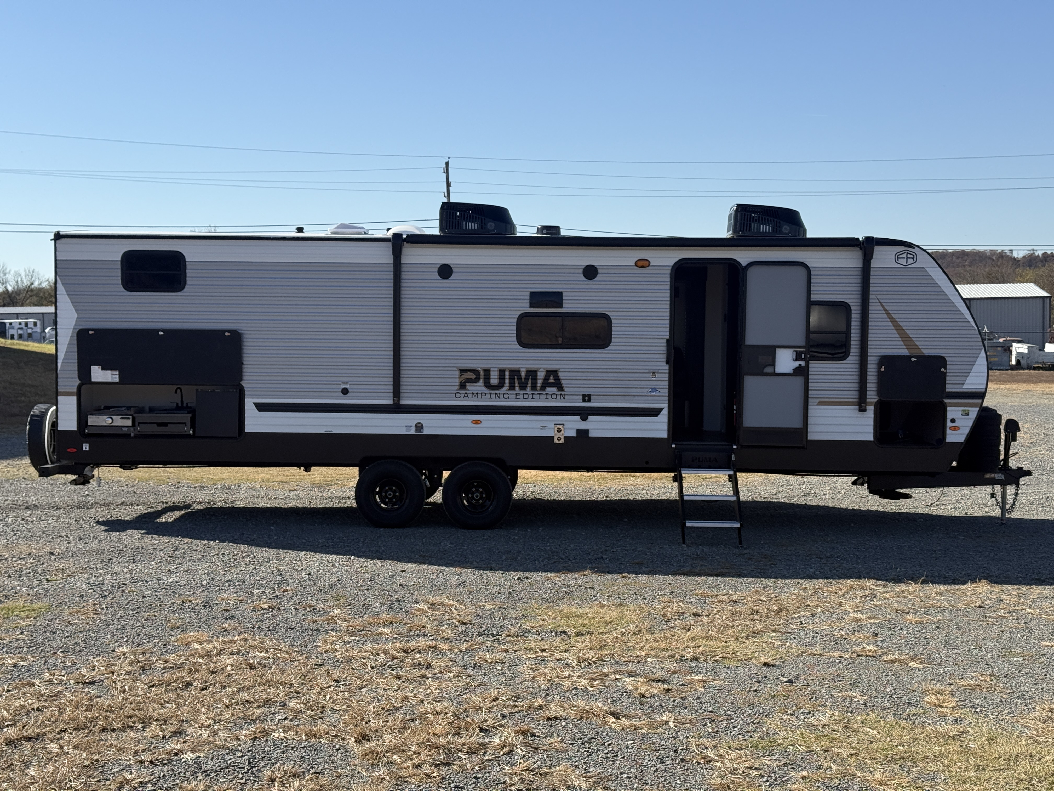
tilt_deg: -2.1
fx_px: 1462
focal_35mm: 48
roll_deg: +1.0
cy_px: 396
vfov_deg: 30.3
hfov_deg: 39.7
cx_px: 527
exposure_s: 1/6024
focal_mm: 6.76
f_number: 1.78
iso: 80
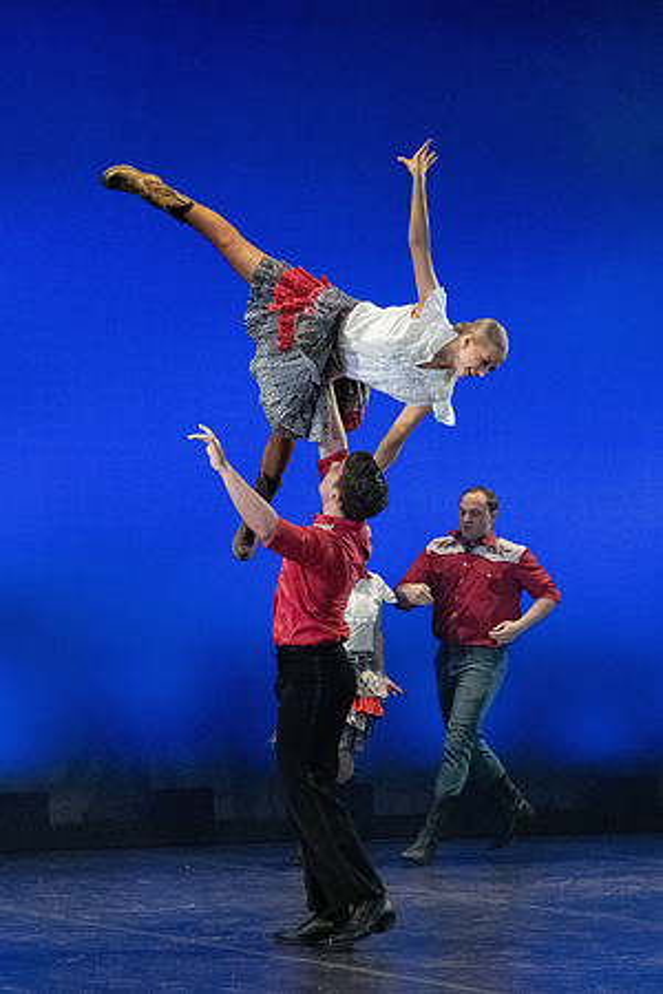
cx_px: 277
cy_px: 527
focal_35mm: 149
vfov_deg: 13.7
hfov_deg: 9.2
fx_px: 4129
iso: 10000
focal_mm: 94
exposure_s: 1/800
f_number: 3.5
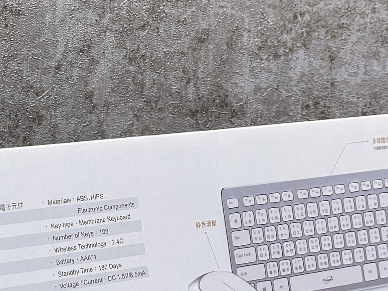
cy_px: 254
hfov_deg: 16.0
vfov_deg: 12.2
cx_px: 3
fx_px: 1356
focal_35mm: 121
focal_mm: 6
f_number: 2
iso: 200
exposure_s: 1/60
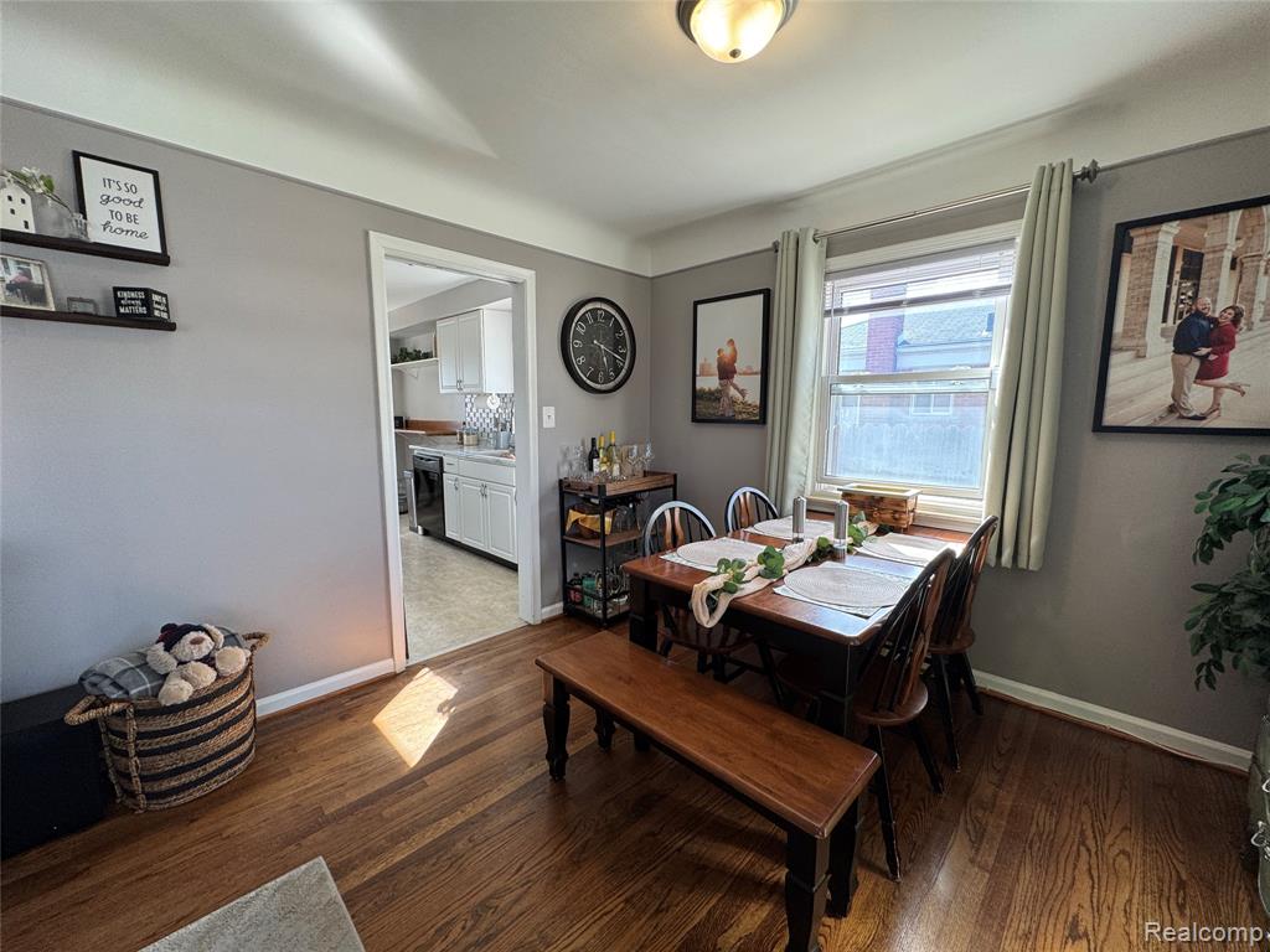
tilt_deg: -7.8
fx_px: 514
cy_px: 476
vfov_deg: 85.7
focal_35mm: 14
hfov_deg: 102.1
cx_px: 635
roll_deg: -1.0
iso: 80
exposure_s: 1/99
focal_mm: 2.22
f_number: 2.2
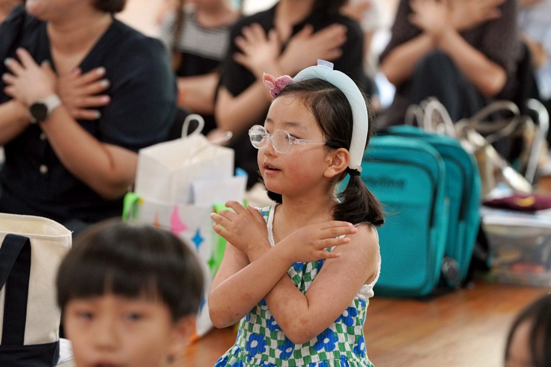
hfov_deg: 10.3
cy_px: 184
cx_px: 276
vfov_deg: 6.9
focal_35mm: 200
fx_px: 3061
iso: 2500
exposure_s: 1/250
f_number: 4
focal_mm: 200
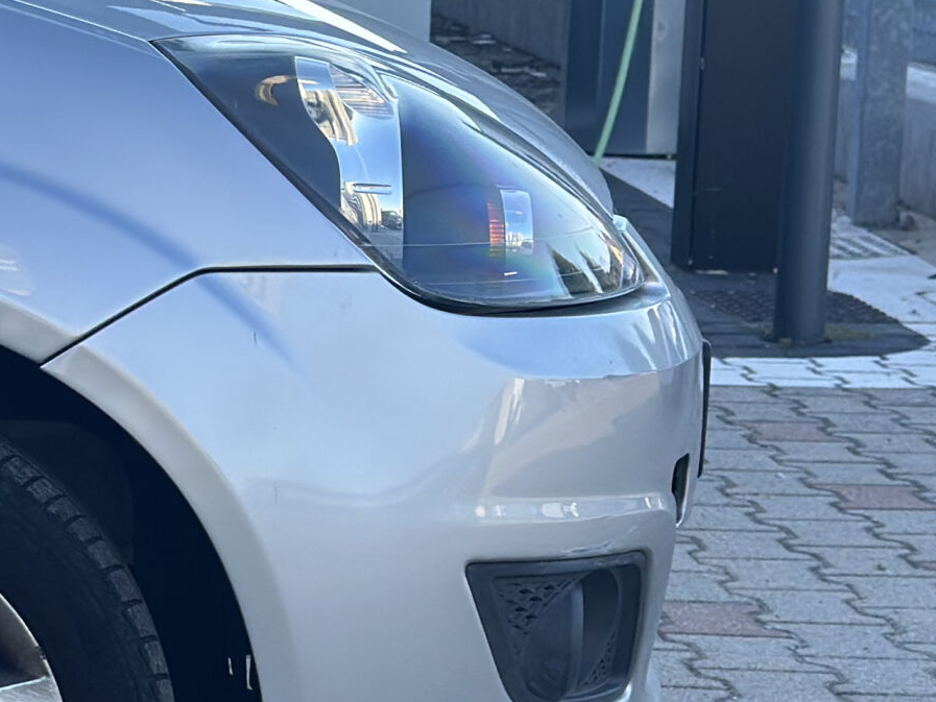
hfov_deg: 13.9
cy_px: 663
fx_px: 3705
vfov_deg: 10.8
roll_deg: +0.6
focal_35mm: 137
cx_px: -229
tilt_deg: -12.6
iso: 80
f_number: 1.78
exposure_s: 1/962
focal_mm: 6.86
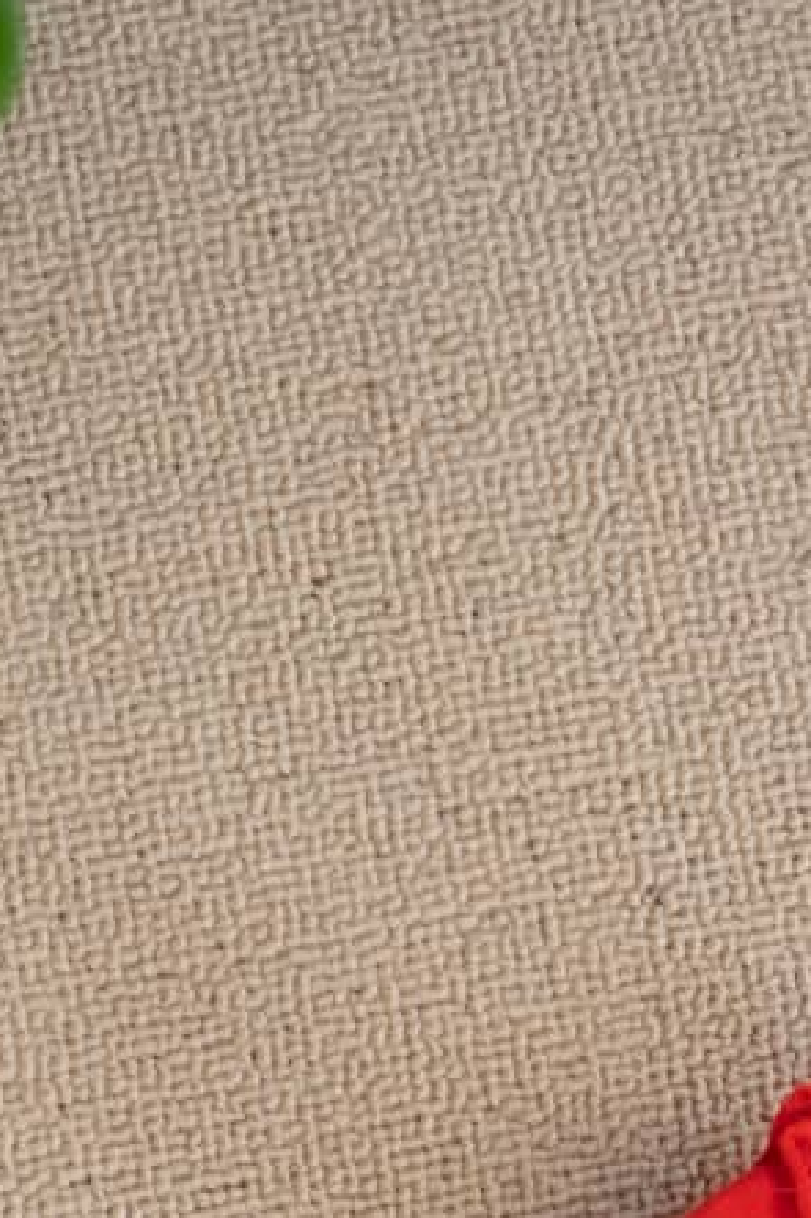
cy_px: 2205
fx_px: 4360
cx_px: 630
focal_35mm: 129
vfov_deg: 14.1
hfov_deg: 10.6
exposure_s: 1/100
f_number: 2.8
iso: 160
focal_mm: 27.2
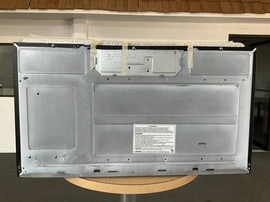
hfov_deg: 61.7
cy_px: 101
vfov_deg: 48.2
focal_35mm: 29
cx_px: 135
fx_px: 226
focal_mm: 3
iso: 40
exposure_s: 1/60
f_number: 1.8
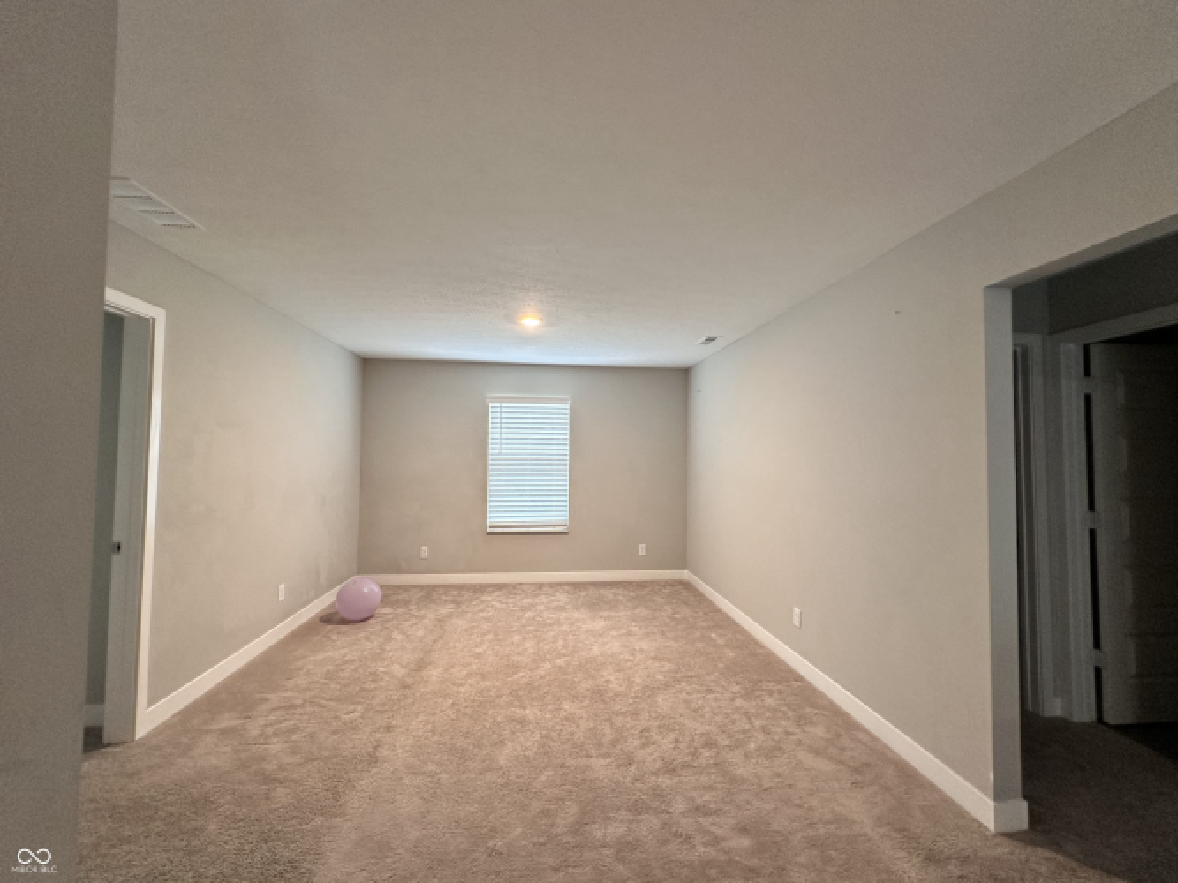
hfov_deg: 102.1
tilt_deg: +3.0
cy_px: 442
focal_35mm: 14
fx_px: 476
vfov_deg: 85.7
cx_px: 589
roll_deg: -0.8
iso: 200
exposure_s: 1/60
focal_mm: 2.22
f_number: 2.2
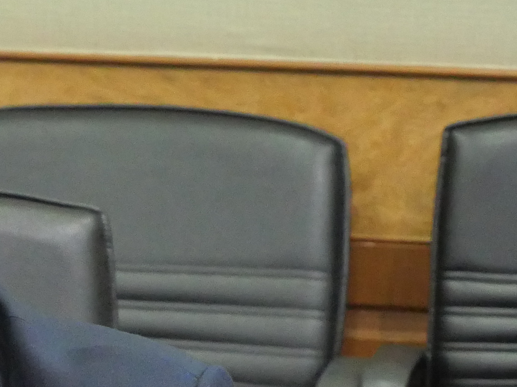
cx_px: -160
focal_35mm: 361
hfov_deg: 5.5
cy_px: 524
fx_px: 5392
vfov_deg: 4.1
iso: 3200
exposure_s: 1/40
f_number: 5.6
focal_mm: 46
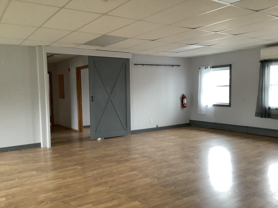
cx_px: 139
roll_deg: +0.7
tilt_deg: -4.1
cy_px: 104
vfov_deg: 45.4
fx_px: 249
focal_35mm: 31
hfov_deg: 58.4
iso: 320
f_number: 2.4
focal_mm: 3.3
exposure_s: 1/40
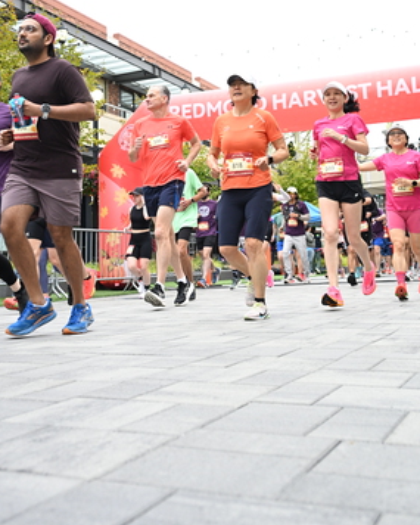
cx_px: 226
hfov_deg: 33.4
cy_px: 146
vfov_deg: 40.2
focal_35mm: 45
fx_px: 699
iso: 2000
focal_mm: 31
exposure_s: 1/640
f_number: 4
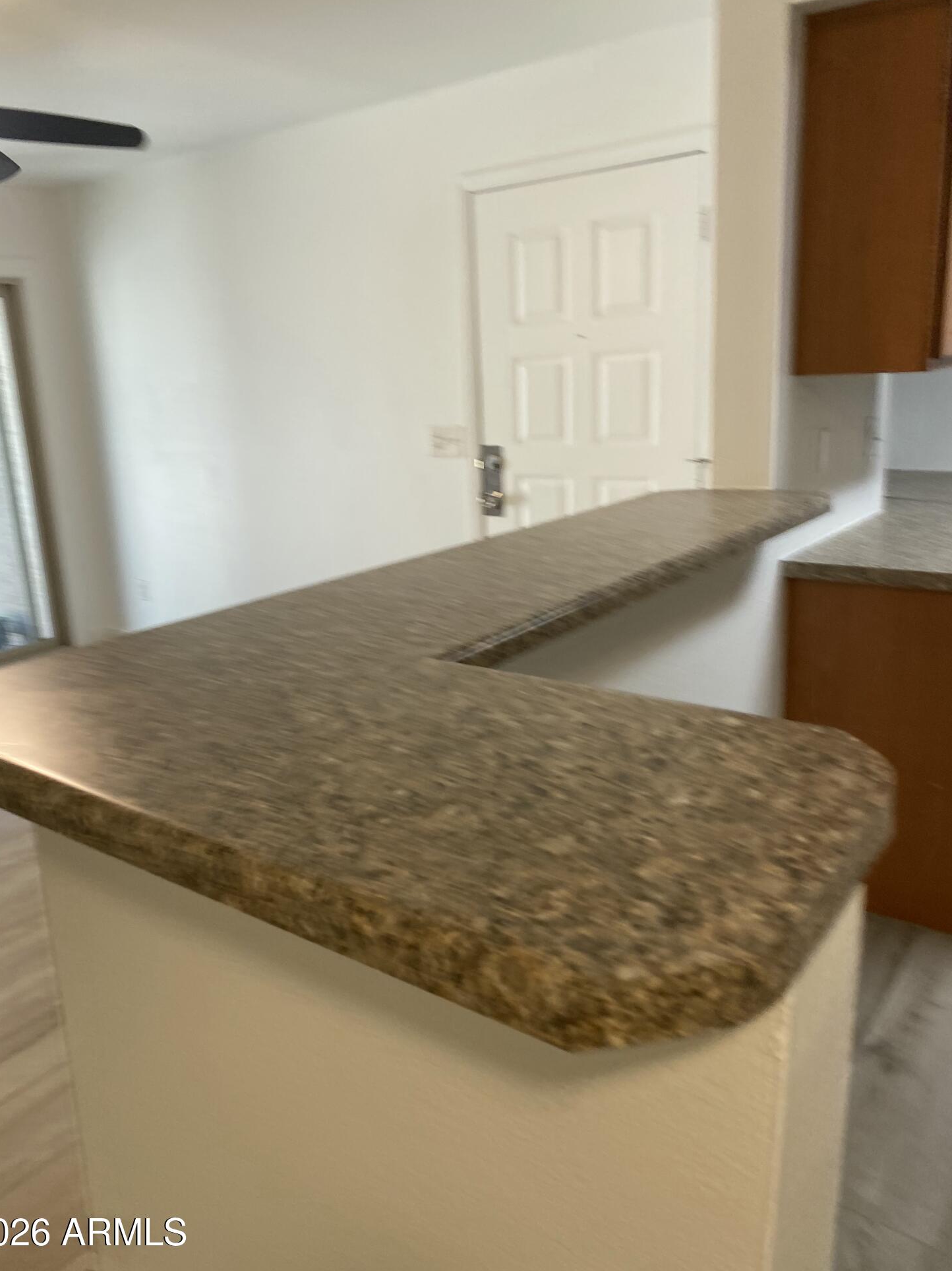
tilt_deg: -14.6
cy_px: 633
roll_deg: +2.4
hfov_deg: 51.3
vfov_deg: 65.3
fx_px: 990
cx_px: 460
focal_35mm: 27
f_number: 1.8
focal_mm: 4.25
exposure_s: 1/60
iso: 80
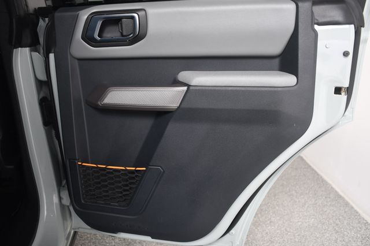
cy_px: 123
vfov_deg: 39.9
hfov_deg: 57.2
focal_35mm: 33
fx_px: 339
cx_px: 185
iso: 100
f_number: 4
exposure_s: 1/160
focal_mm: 22
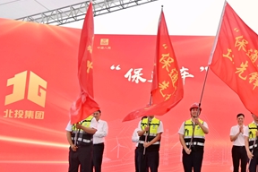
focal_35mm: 50
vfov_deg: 27.0
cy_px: 98
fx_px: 358
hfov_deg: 35.9
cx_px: 255
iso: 100
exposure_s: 1/100
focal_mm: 24
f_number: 4
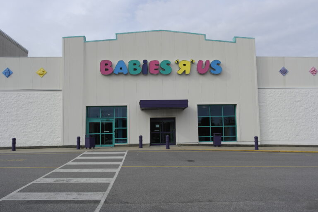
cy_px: 106
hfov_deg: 61.9
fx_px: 265
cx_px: 159
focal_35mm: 30
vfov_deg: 43.6
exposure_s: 1/320
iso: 100
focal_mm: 20
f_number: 7.1
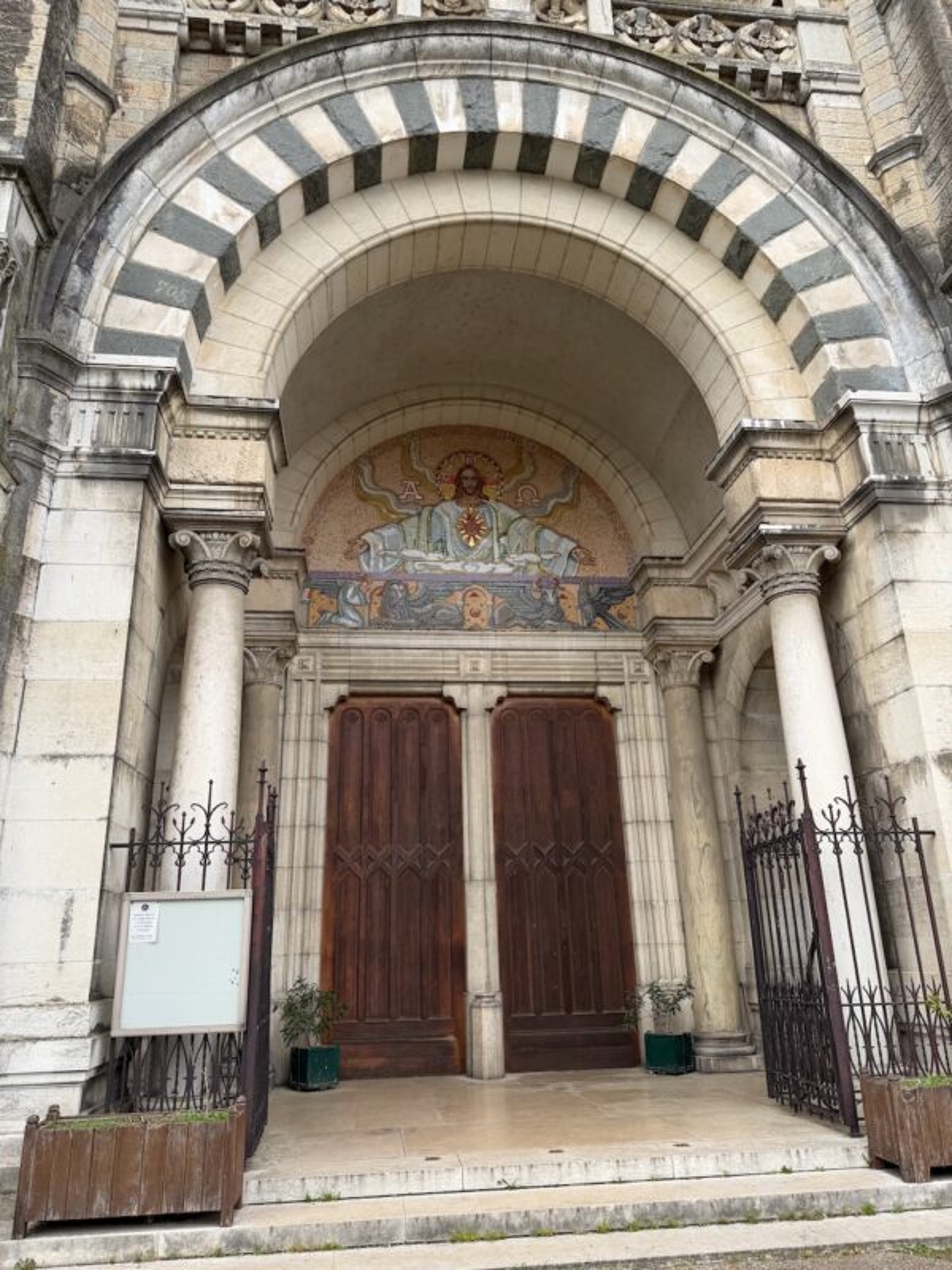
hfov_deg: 56.8
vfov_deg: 71.6
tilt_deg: +19.0
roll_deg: +1.6
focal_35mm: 24
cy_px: 635
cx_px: 476
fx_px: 880
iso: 80
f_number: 1.78
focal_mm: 6.76
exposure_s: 1/1211
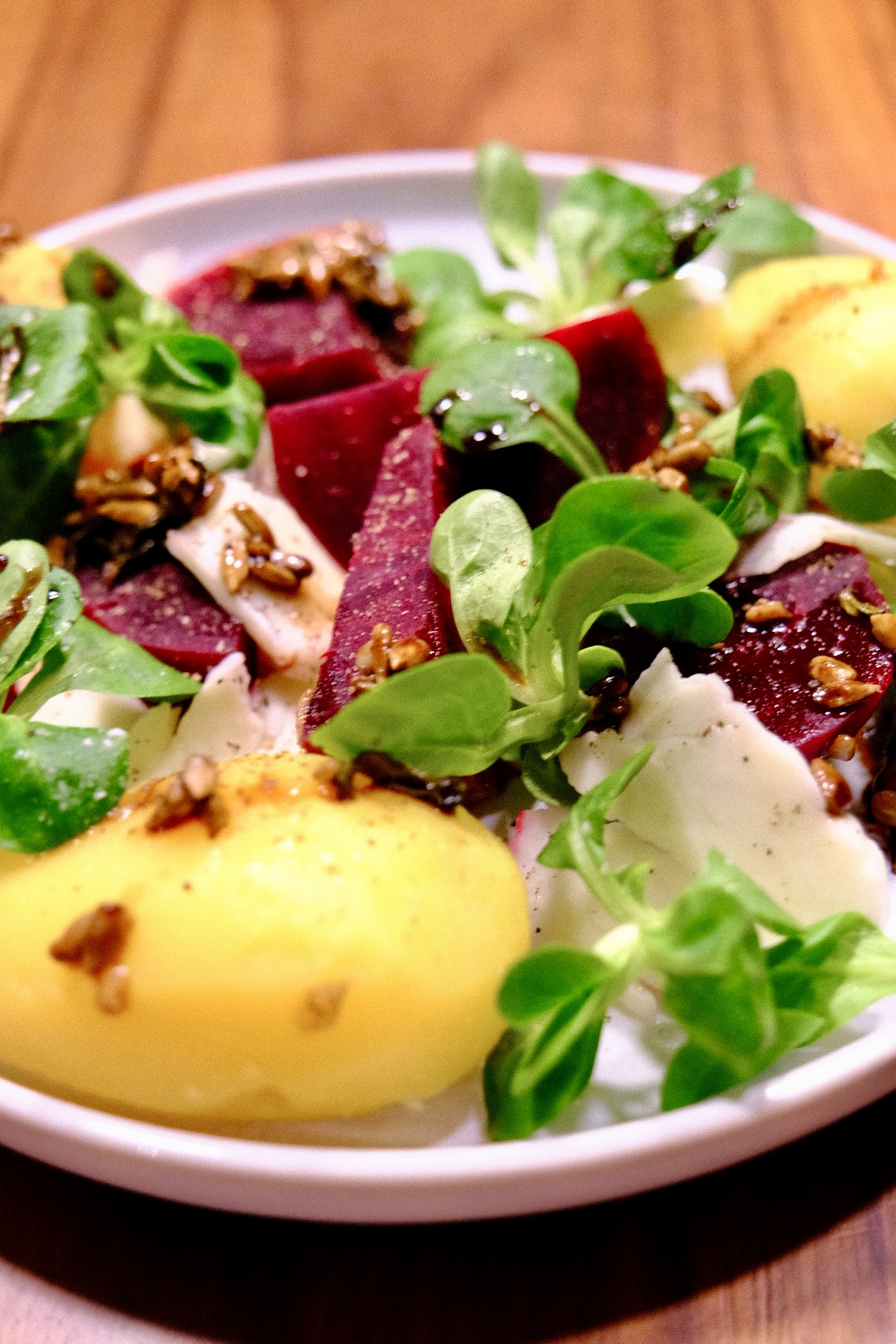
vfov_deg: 42.7
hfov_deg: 29.2
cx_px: 448
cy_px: 672
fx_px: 1717
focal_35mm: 46
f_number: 4
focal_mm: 30.8
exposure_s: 1/45
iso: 2000
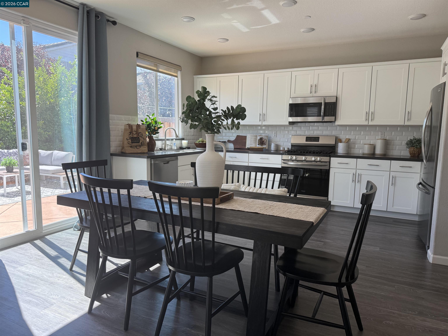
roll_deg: -1.1
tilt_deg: -7.1
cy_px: 168
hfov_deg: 71.6
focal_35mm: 24
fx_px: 311
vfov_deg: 56.8
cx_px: 224
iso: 100
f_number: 1.78
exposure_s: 1/301
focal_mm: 6.76
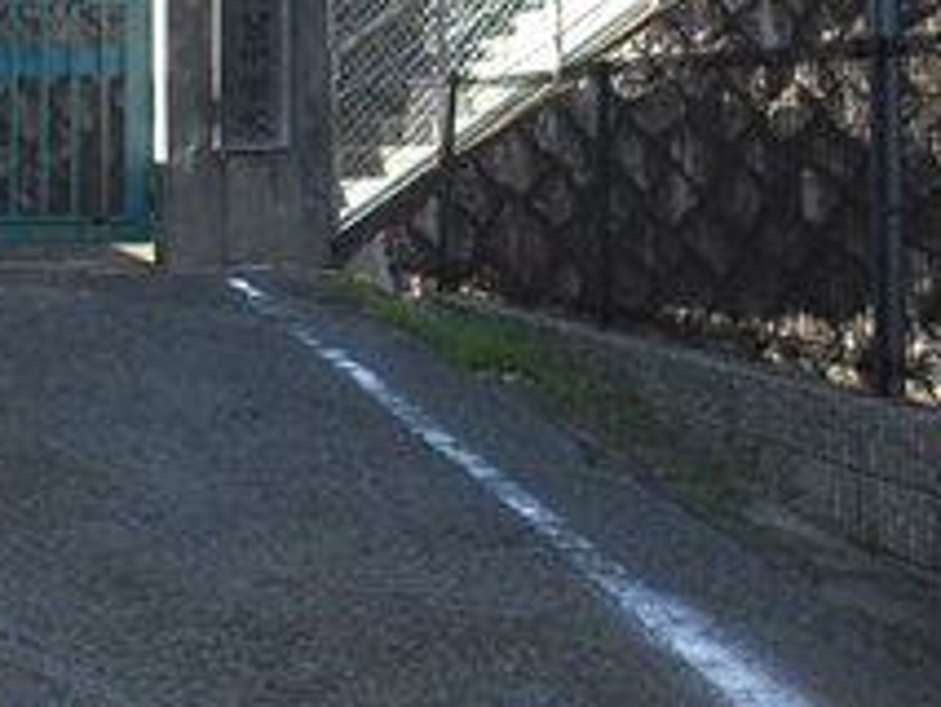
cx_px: 4
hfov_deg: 23.4
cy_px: 0
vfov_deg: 18.0
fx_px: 2176
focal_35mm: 80
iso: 100
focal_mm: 6.2
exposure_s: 1/320
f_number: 2.8
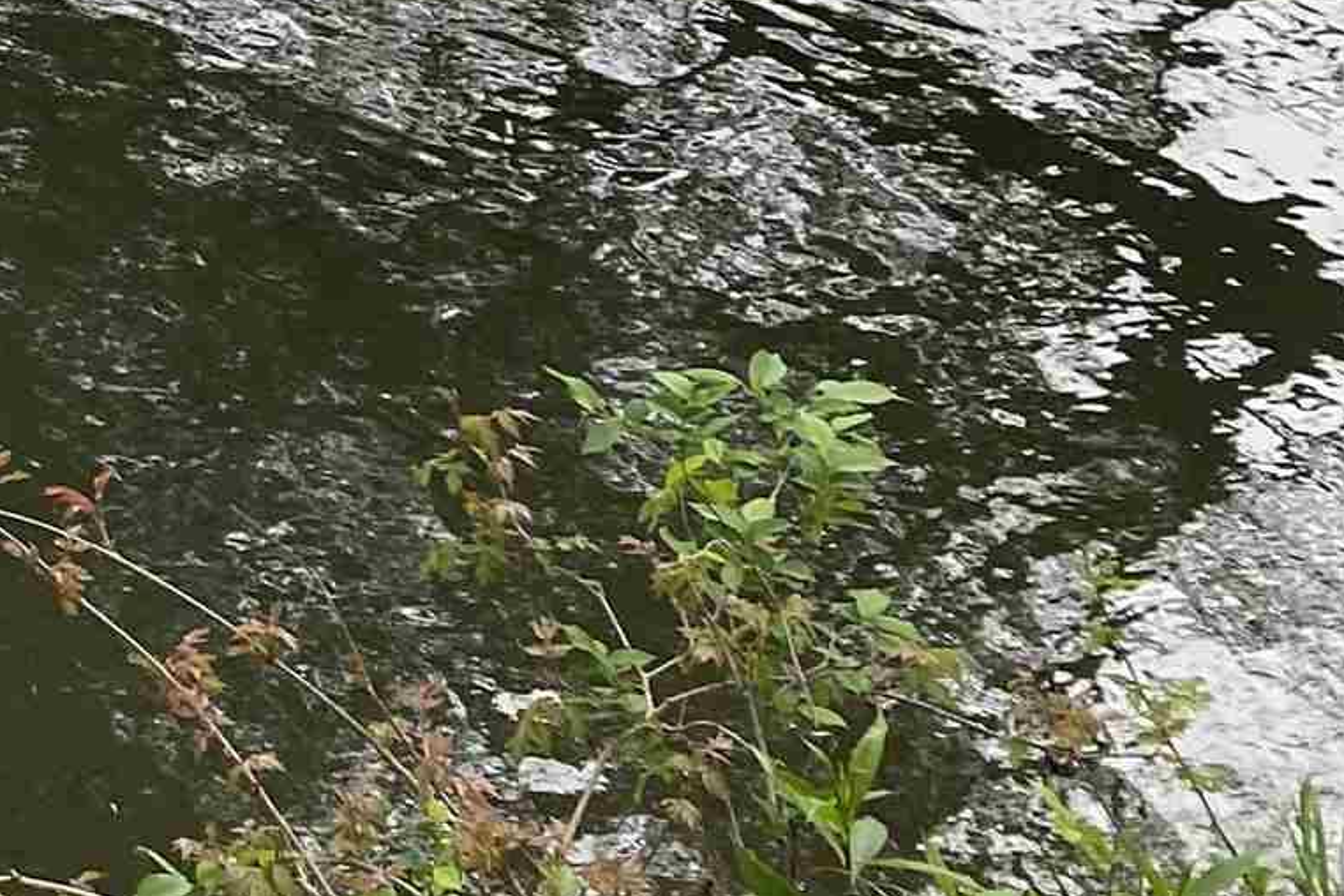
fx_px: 4069
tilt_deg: -11.5
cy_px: -1012
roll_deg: +0.8
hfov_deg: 15.9
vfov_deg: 11.2
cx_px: -1076
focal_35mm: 109
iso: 32
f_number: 1.8
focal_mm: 4.25
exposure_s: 1/778
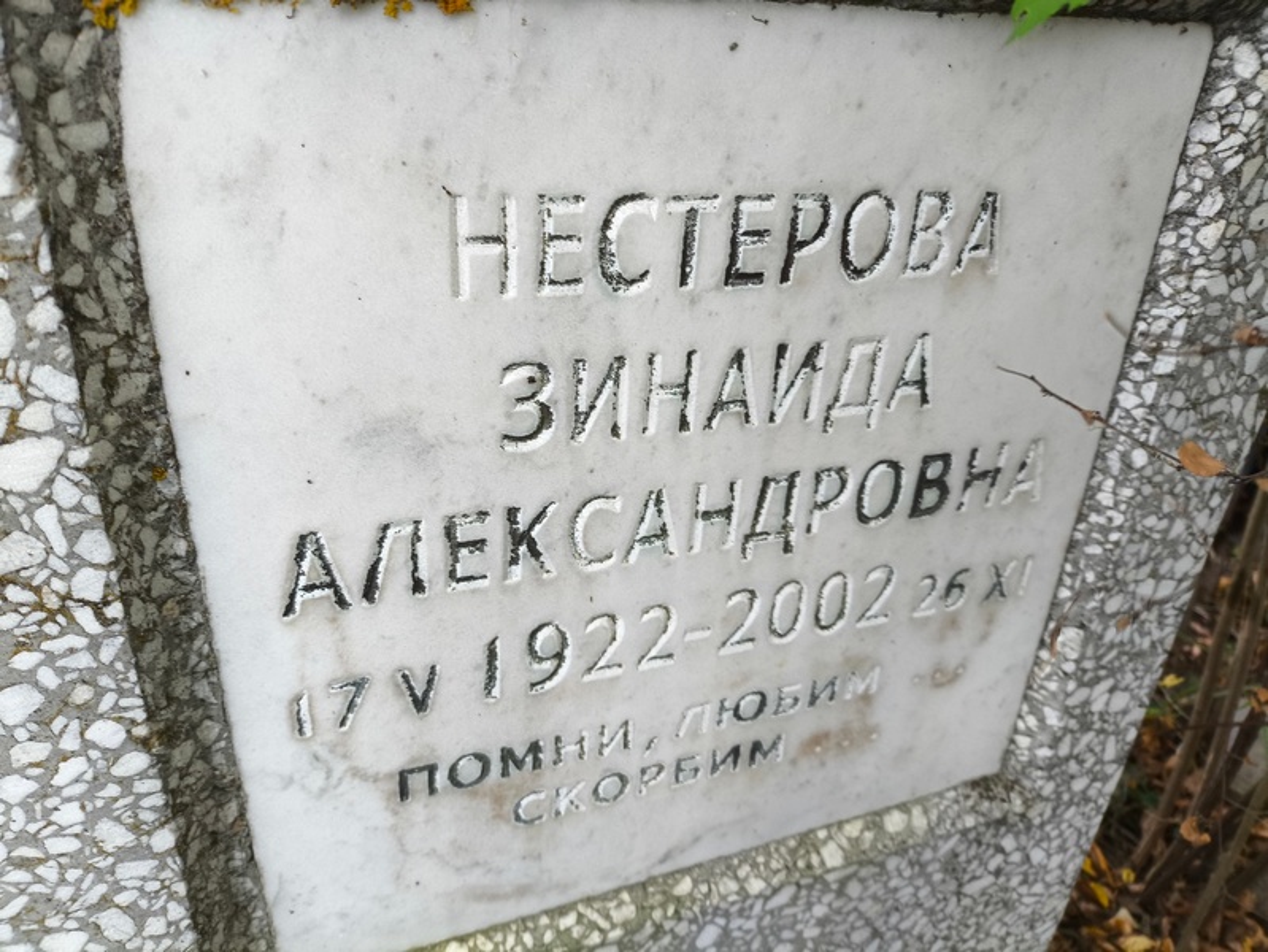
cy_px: 476
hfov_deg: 69.4
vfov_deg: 54.9
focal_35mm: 25
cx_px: 634
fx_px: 916
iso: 200
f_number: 1.7
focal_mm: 4.71
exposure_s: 1/60
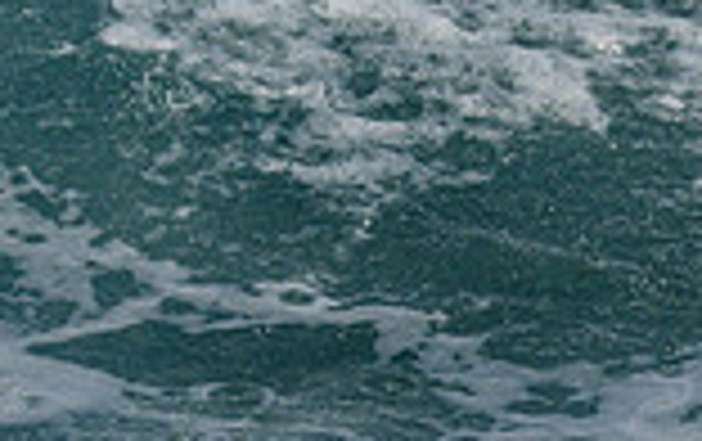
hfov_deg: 0.5
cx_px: 24
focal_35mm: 4163
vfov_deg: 0.3
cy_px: -521
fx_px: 79761
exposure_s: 1/2000
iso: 280
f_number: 8
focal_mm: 800
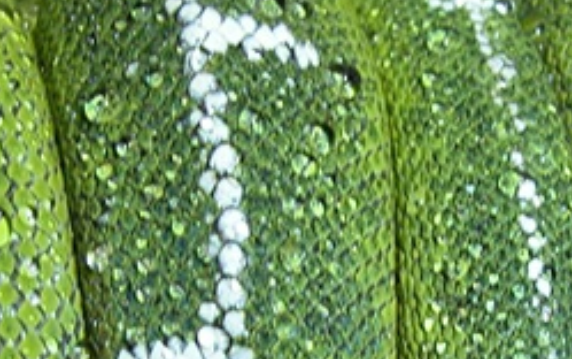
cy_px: 511
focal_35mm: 194
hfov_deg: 10.8
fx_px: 3026
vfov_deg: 6.7
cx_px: 388
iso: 226
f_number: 3.1
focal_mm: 14.7
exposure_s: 1/4.4
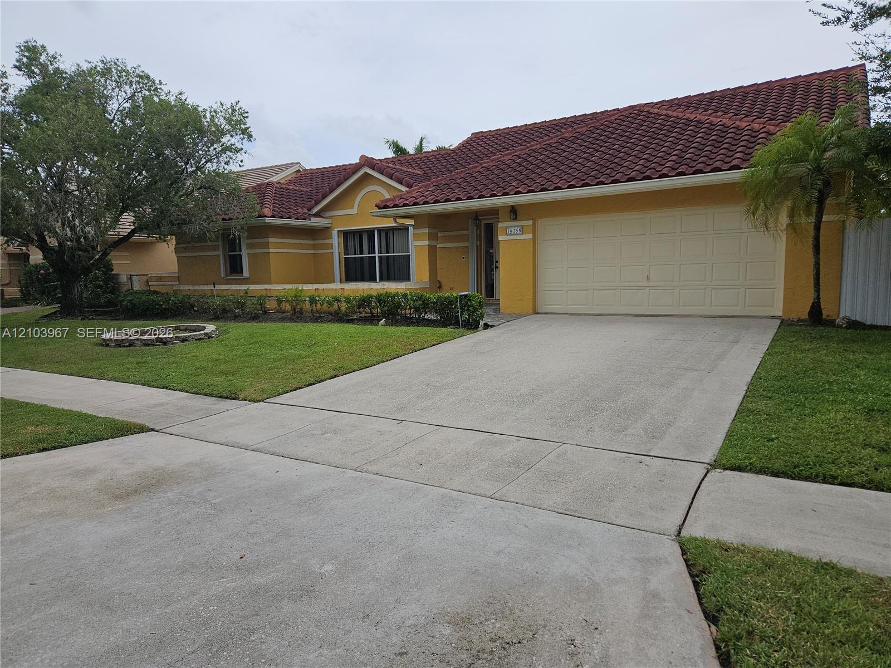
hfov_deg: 73.9
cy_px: 334
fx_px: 592
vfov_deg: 58.9
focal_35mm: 23
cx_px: 446
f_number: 1.8
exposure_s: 1/1904
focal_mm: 5.4
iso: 25
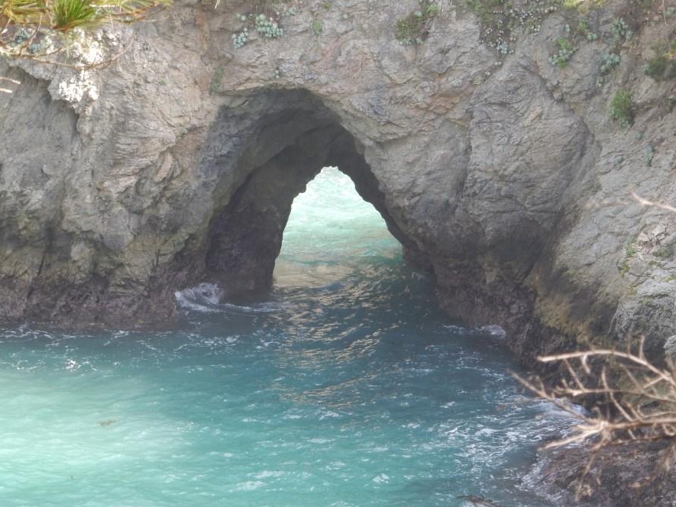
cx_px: 389
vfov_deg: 5.6
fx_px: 5176
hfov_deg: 7.5
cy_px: 218
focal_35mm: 265
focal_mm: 40.9
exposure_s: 1/60
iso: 140
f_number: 6.3
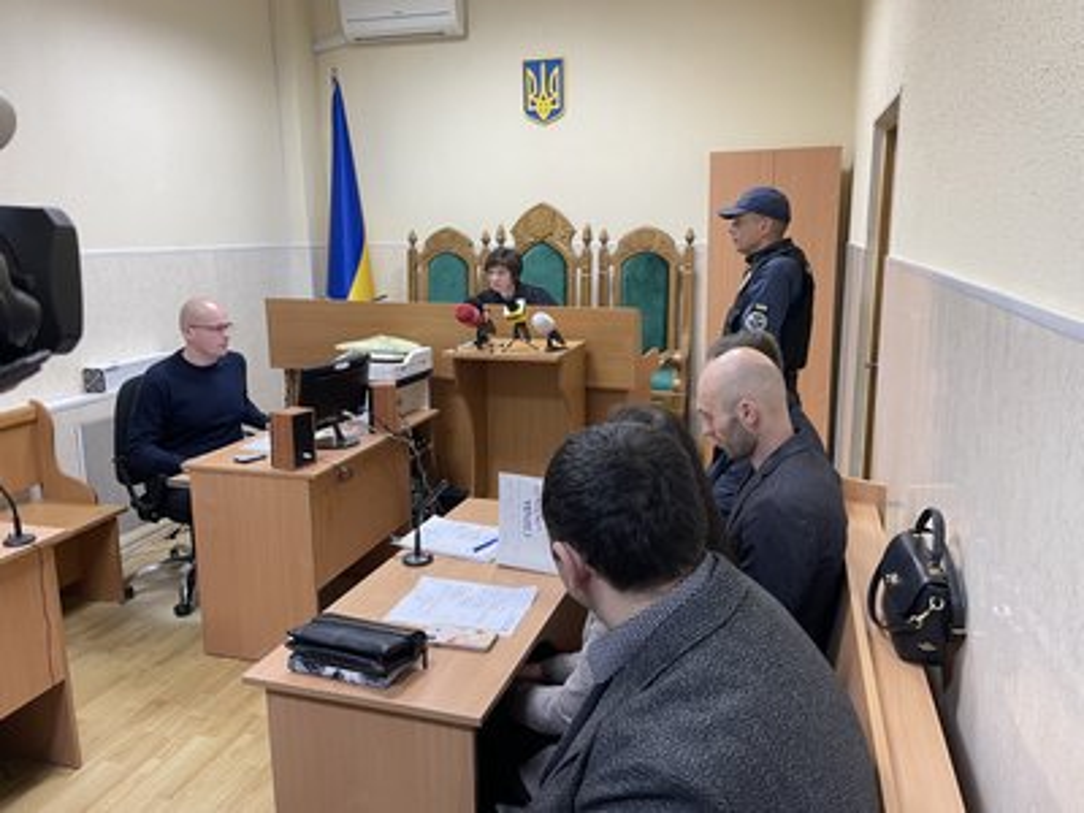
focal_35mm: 26
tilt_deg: -11.1
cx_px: 542
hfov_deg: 67.3
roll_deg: +0.8
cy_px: 406
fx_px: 814
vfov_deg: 53.1
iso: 160
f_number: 1.6
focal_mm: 4.2
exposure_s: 1/50
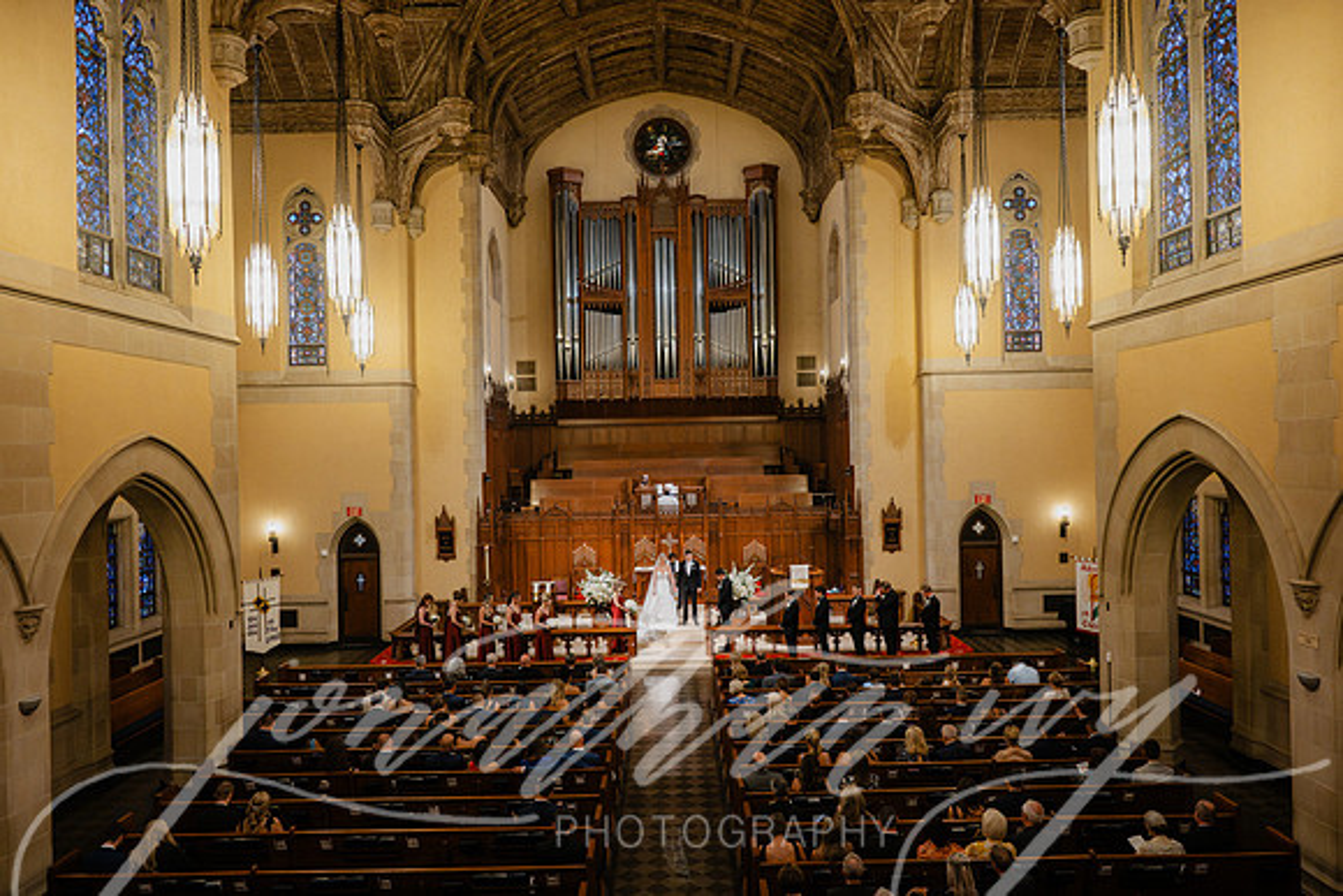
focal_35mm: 24
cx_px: 672
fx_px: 896
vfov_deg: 53.2
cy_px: 448
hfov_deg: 73.7
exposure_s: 1/125
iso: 2000
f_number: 2.8
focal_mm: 24
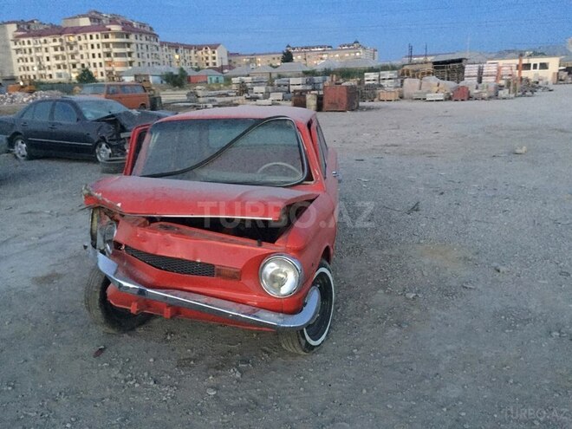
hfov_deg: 61.7
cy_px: 214
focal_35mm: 29
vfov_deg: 48.2
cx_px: 286
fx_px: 479
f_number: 2.2
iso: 500
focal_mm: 4.15
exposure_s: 1/17
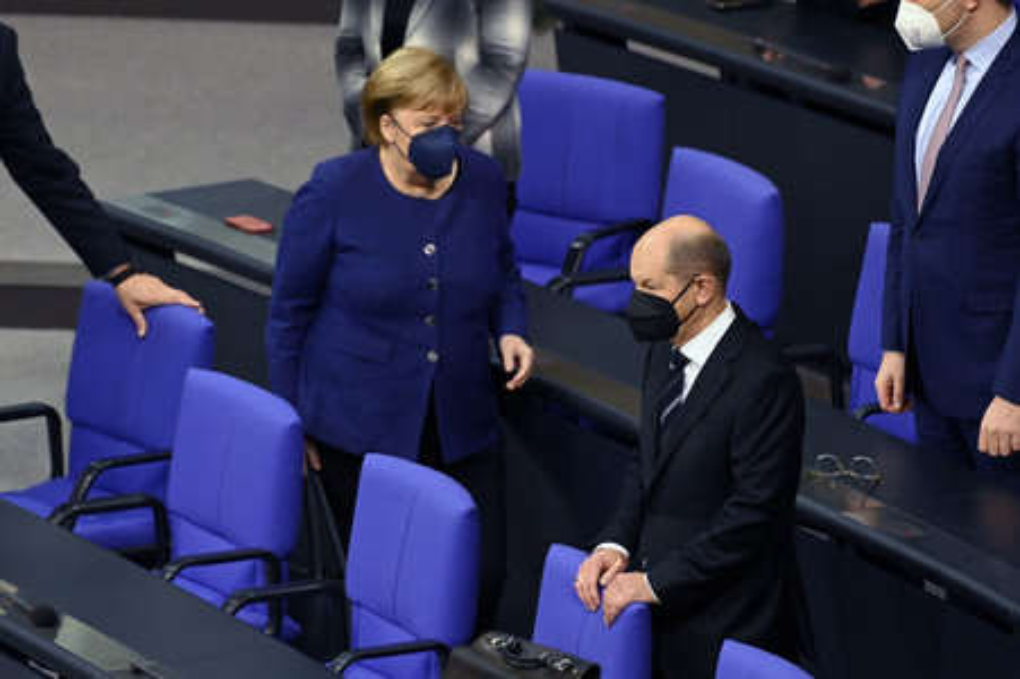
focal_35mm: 410
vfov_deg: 3.3
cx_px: 510
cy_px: 340
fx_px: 11608
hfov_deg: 5.0
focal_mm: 410
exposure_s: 1/250
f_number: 5.6
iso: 8000
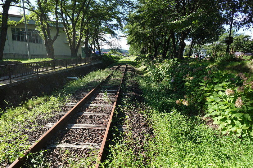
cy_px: 84
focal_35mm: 20
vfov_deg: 61.9
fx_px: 141
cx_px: 126
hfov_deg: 84.0
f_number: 2
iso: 125
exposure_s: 1/1000
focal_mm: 7.6
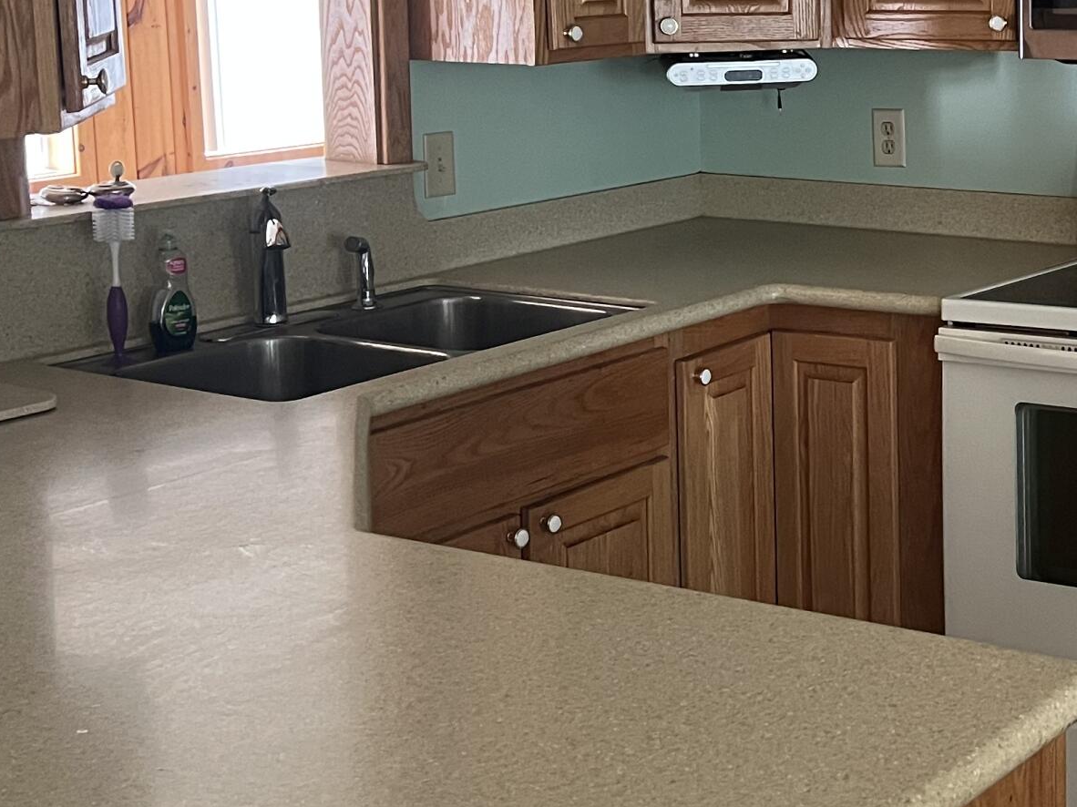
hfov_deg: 28.2
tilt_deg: -7.2
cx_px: 993
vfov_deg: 22.0
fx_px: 2053
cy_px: 164
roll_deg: +0.8
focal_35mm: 66
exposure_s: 1/40
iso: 400
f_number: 1.5
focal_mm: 5.7
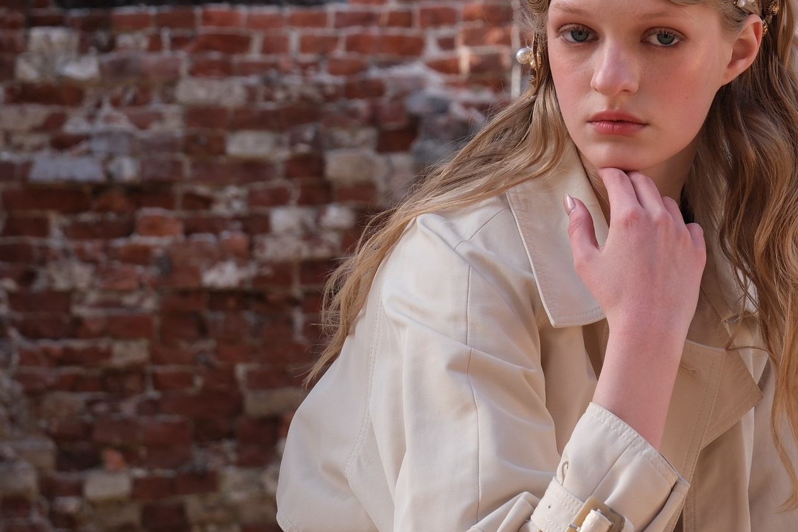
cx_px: 646
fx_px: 3369
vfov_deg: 9.0
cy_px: 63
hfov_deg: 13.4
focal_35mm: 152
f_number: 4.8
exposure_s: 1/300
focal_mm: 50
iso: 200
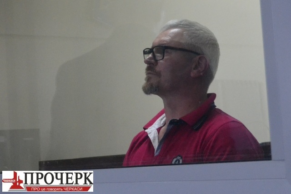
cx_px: 146
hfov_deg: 43.6
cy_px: 97
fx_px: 364
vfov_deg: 29.9
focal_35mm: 45
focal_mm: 30
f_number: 4.5
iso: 2500
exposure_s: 1/60
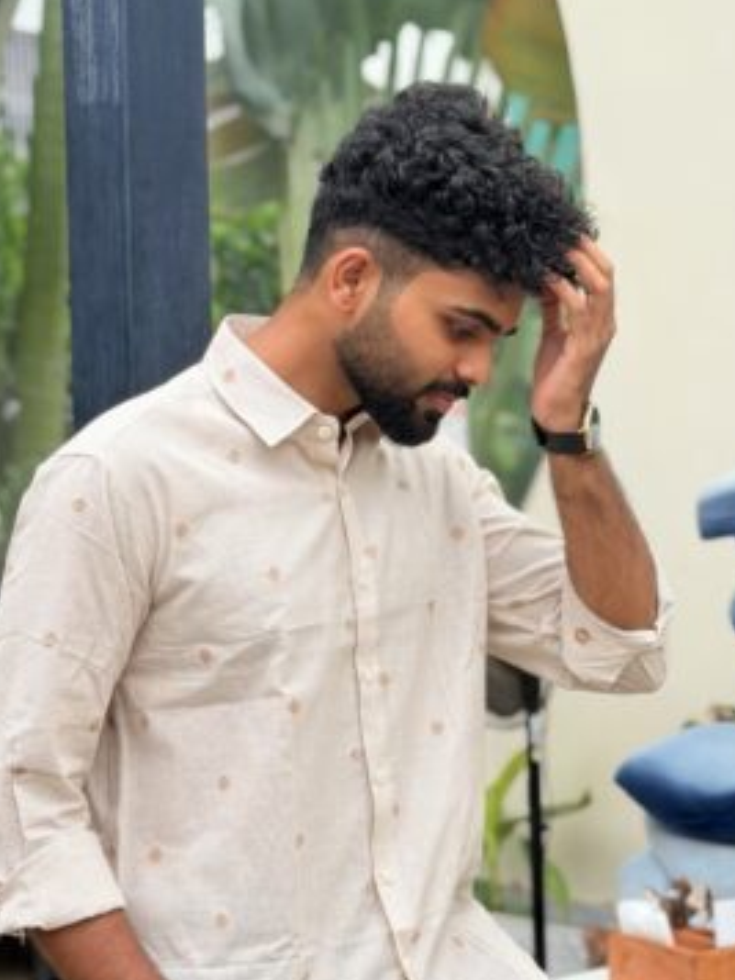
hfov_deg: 27.0
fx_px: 1529
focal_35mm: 54
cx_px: 352
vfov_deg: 35.5
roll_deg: +0.8
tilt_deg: -0.6
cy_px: 493
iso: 64
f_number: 1.78
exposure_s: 1/1608
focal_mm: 6.76
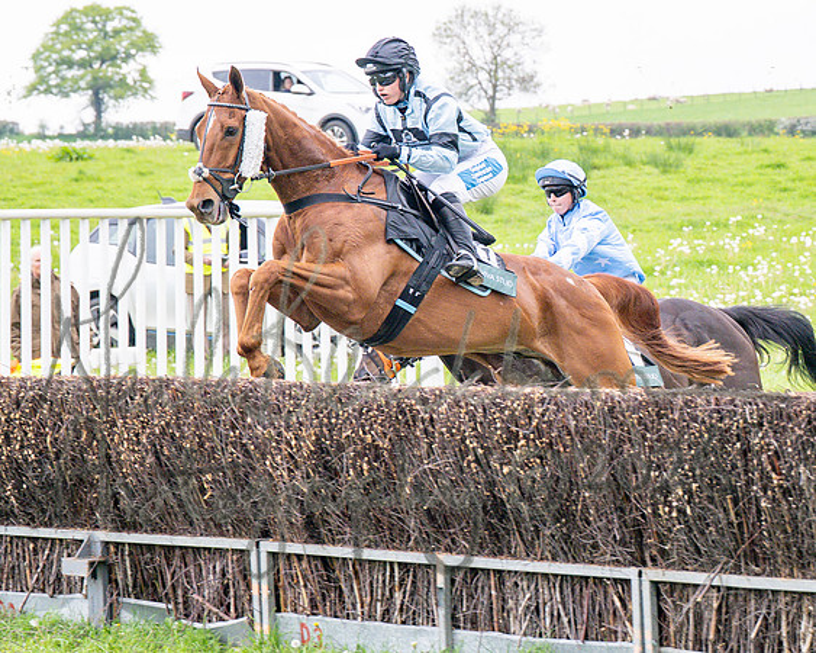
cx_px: 403
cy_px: 293
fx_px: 4540
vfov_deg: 8.2
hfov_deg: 10.3
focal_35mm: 188
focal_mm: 70
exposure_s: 1/1250
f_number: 4
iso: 400
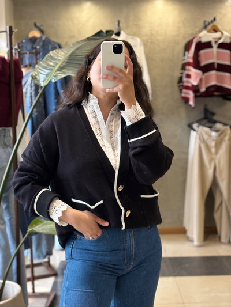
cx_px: 116
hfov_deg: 28.0
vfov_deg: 36.8
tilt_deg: -19.0
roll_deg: +1.1
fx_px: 462
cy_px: 154
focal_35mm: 52
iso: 80
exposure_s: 1/50
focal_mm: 5.96
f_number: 1.6
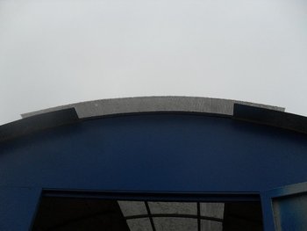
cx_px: 154
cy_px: 116
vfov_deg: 40.7
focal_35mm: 35
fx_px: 311
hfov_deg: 52.6
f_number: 3.2
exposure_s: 1/350
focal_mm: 6.3
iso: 100
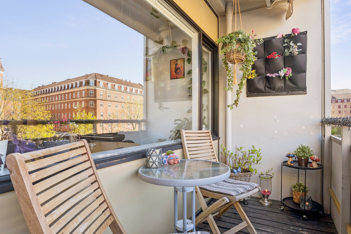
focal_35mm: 21
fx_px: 201
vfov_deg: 60.3
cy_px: 121
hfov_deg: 81.9
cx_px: 192
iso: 400
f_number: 7.1
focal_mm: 12.4
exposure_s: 1/80
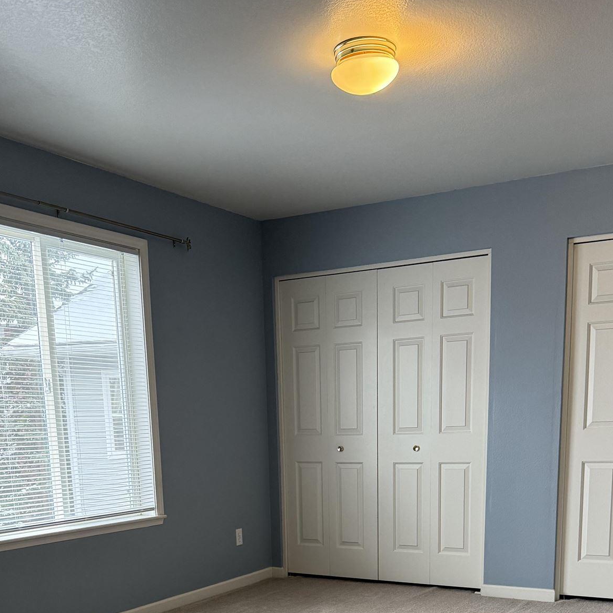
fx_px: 841
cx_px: 311
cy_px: 578
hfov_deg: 40.0
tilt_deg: -10.4
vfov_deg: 36.9
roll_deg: +1.2
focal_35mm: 42
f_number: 1.78
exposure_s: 1/120
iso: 320
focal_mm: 6.76
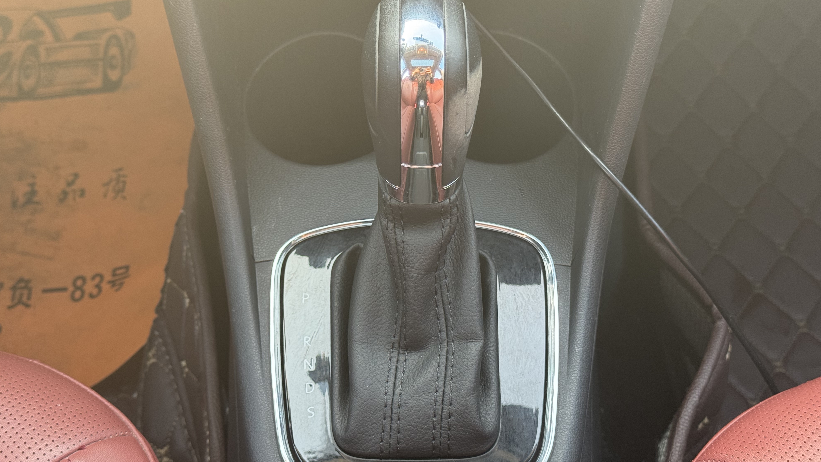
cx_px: 410
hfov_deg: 39.2
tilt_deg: -52.7
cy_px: 241
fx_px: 1154
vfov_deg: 22.6
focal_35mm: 53
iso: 100
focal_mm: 6.76
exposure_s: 1/79
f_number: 1.78
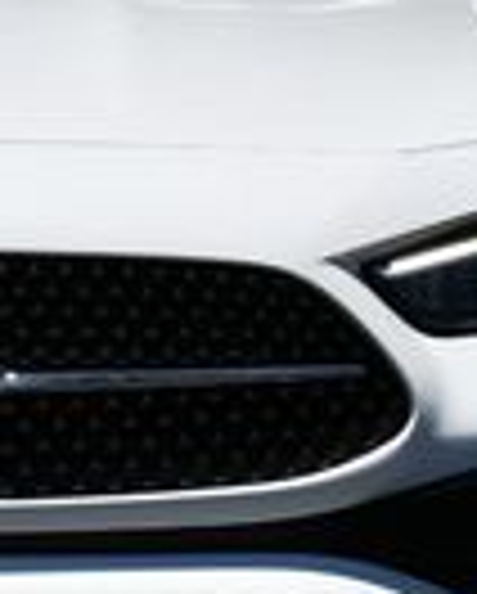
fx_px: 5123
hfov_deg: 5.3
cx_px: -108
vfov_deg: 6.6
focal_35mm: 291
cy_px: 243
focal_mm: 32
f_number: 10
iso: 100
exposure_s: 1/400
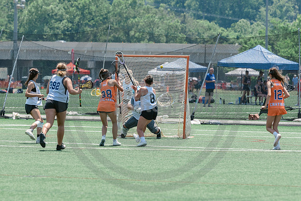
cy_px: 97
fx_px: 2919
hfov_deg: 5.9
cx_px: 132
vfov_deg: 3.9
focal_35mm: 349
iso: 400
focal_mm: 200
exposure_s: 1/1600
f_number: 5
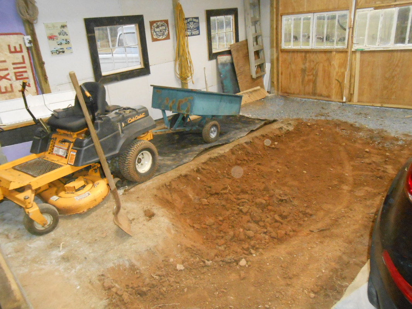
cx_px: 206
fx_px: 309
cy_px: 154
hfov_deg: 67.3
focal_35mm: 26
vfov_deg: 53.1
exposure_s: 1/25
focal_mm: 4.6
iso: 800
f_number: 3.5
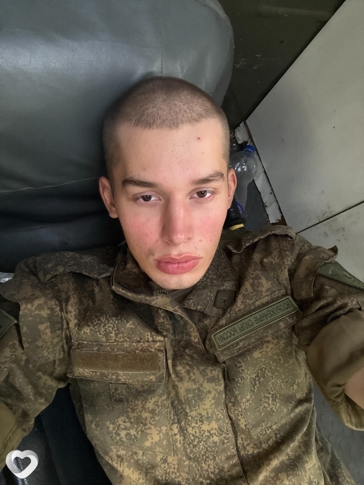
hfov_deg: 58.9
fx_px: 322
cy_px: 242
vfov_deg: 73.9
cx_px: 182
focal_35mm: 23
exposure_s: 1/40
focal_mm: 2.69
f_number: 1.9
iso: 320
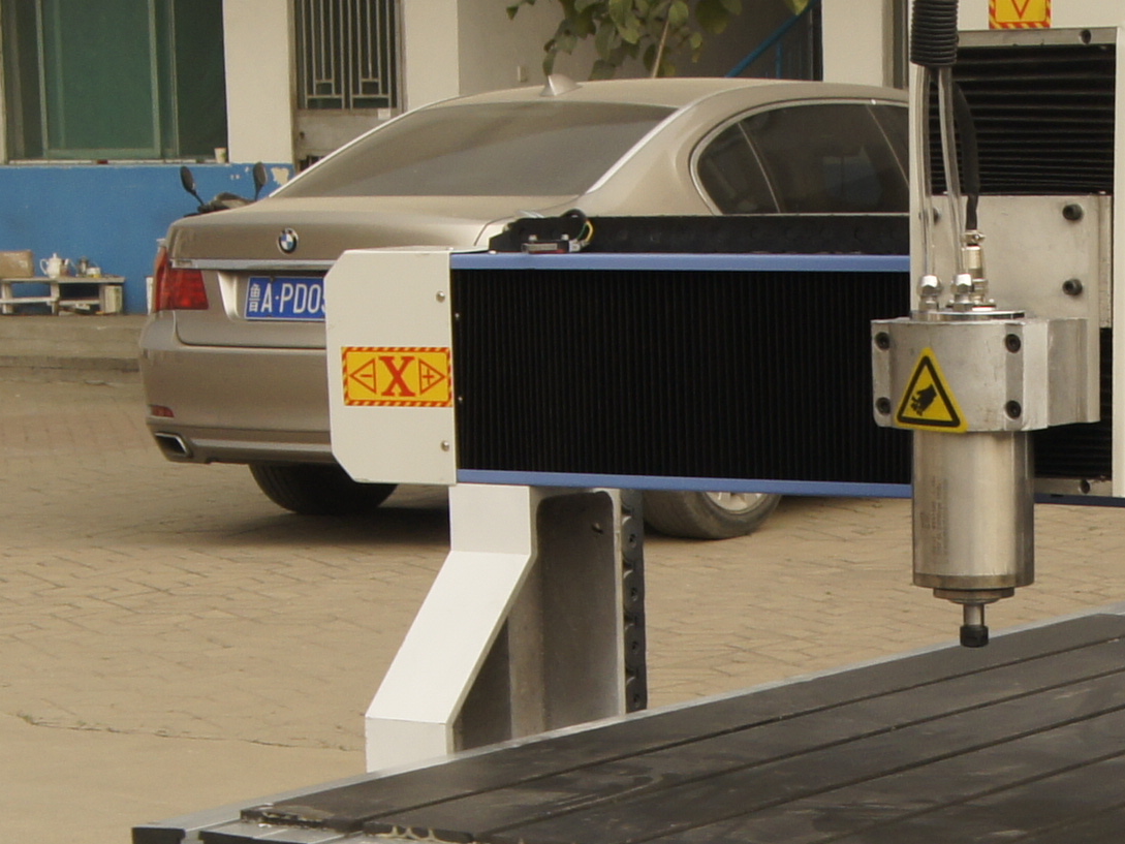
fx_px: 5135
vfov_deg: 9.3
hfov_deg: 12.4
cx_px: 1025
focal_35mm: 158
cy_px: 975
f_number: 10
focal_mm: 26
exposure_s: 1/80
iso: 200
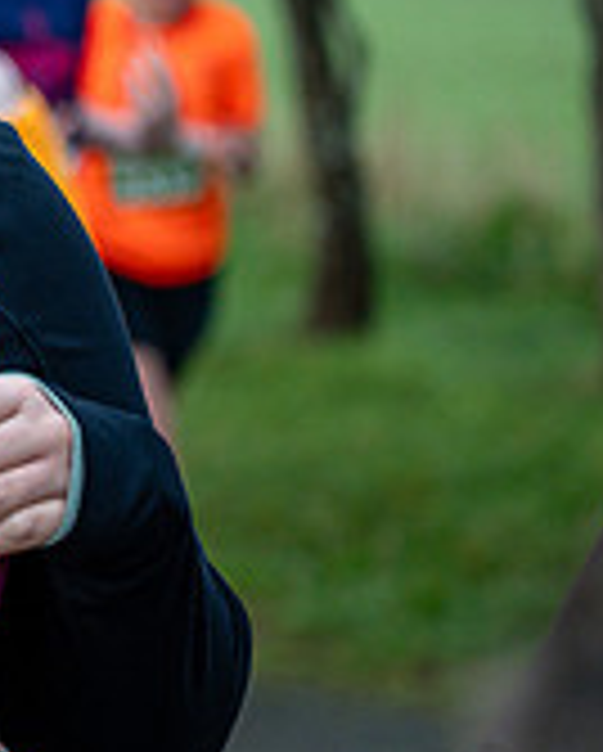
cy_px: 245
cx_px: -666
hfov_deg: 6.6
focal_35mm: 228
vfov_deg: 8.5
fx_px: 5077
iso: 500
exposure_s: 1/1250
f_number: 2.8
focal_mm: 70
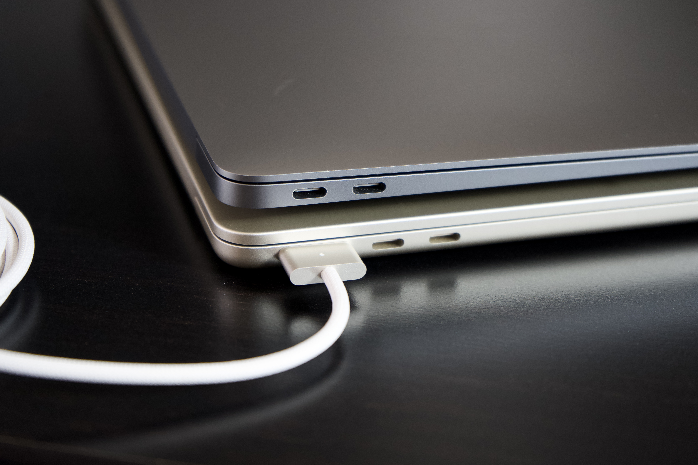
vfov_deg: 19.5
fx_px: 1357
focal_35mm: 70
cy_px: 232
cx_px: 349
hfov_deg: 28.8
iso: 1600
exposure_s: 1/30
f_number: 5.6
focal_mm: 70
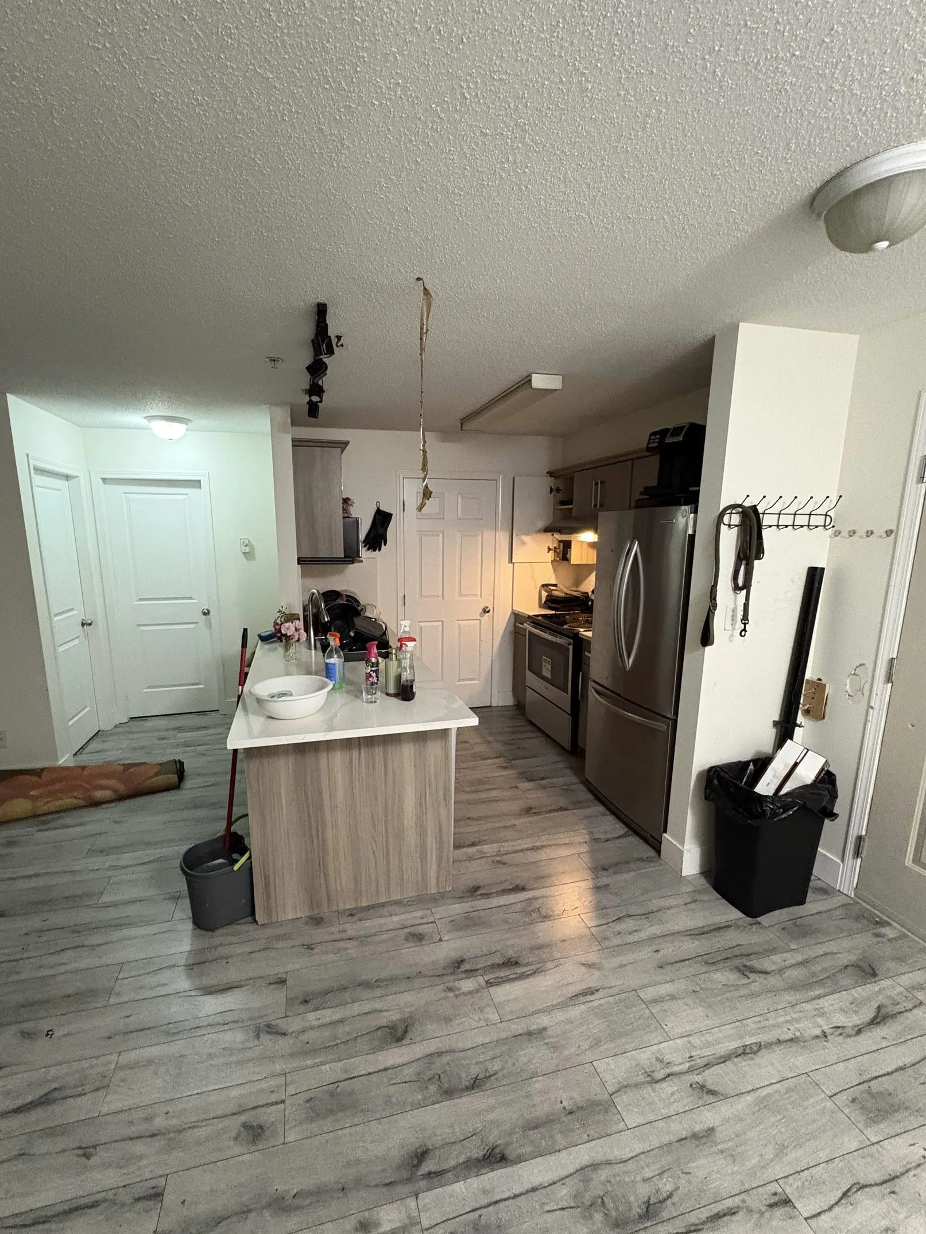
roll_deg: -0.3
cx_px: 431
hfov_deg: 81.6
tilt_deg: -10.0
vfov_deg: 98.1
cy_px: 635
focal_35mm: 15
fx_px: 535
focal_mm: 2.22
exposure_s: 1/60
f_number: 2.2
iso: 800
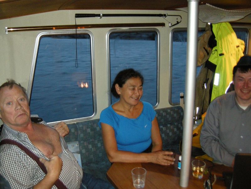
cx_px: 126
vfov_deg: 40.7
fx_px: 254
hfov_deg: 52.6
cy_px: 94
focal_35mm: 35
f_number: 2.7
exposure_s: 1/2
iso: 400
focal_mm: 7.5
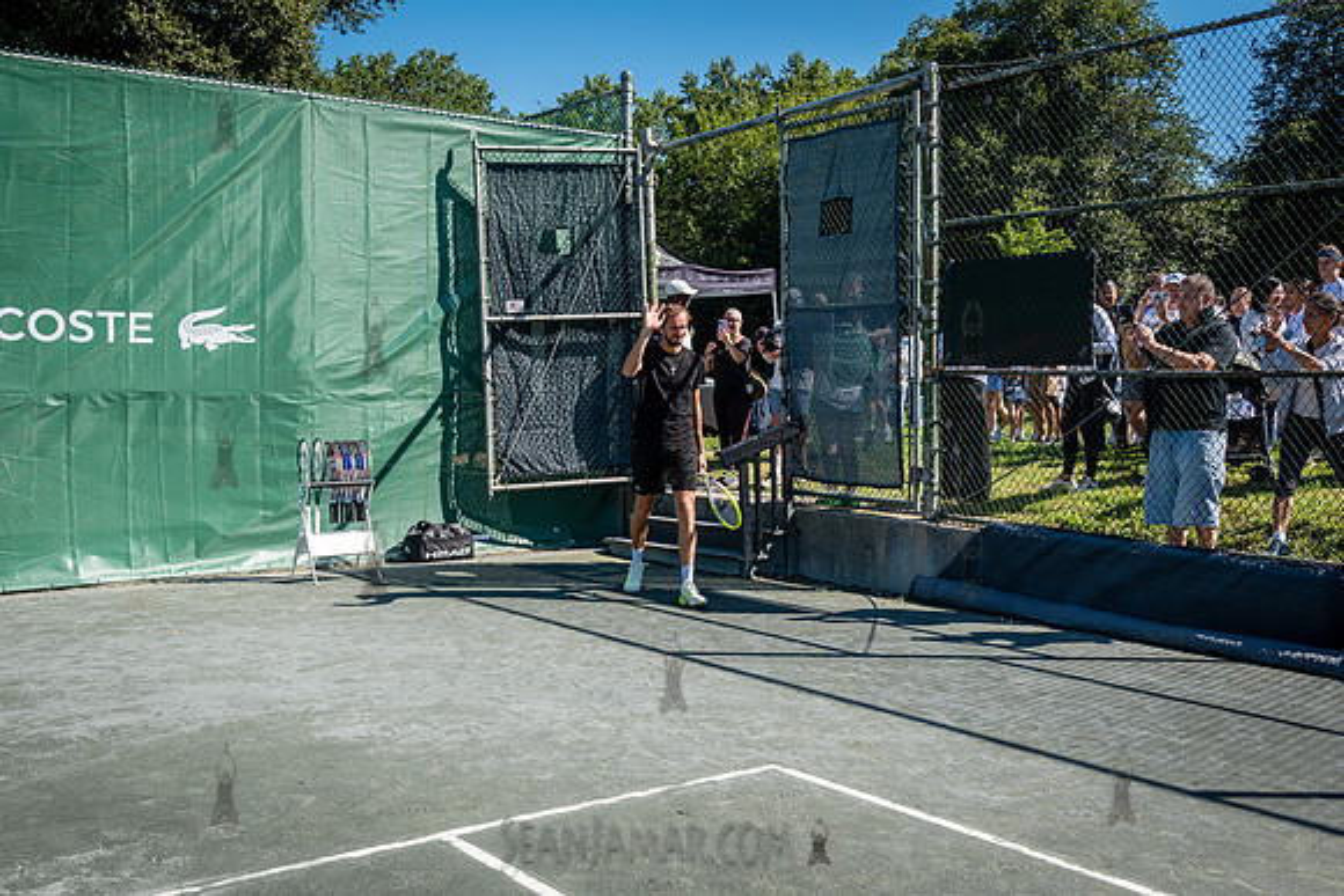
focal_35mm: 36
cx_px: 672
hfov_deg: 52.6
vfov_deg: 36.5
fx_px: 1359
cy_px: 448
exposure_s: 1/500
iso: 200
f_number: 5.6
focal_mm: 35
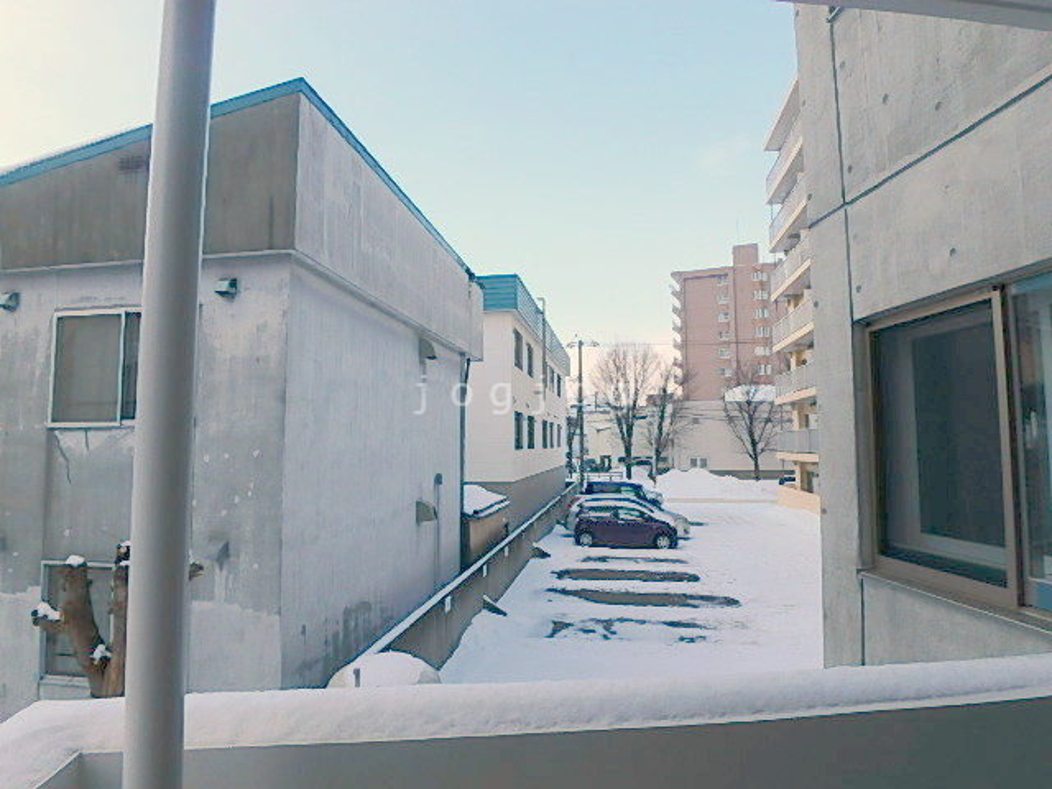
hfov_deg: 79.0
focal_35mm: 21
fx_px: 638
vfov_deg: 63.4
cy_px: 394
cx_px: 526
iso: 125
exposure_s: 1/400
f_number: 6
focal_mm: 3.7
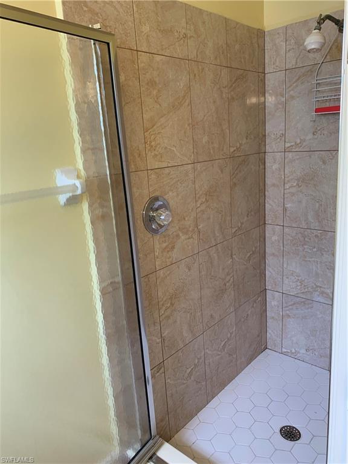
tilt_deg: -12.5
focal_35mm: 26
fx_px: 349
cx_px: 174
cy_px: 232
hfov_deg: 53.1
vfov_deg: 67.3
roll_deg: +4.3
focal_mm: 4.25
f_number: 1.8
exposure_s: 1/60
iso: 64
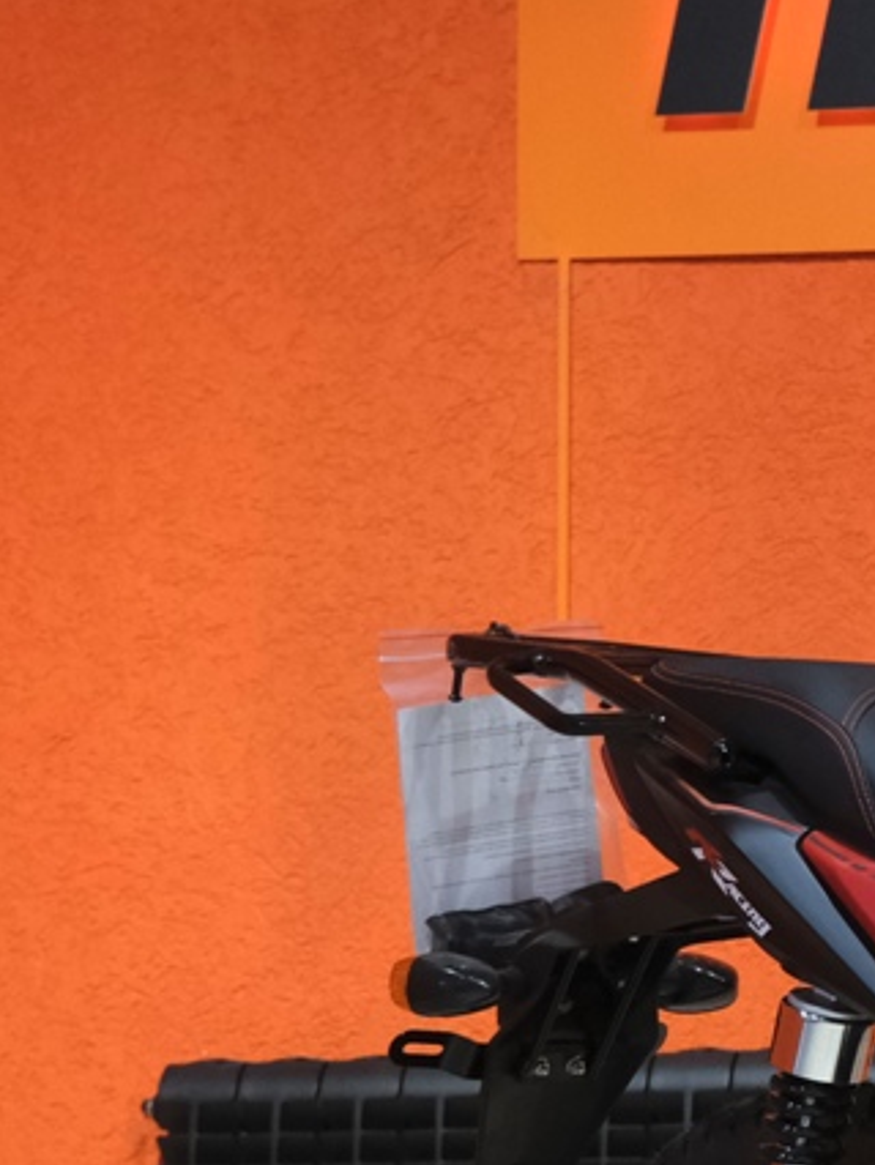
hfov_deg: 9.3
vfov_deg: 13.3
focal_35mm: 148
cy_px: 879
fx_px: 4983
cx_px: 1805
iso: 1600
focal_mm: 27.5
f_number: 4
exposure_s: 1/100
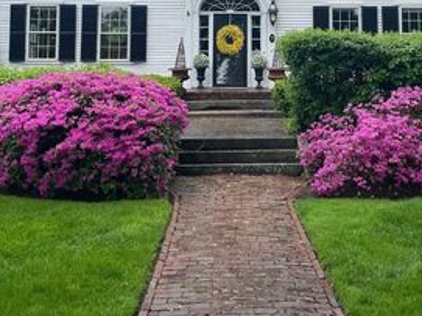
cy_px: 30
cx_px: 241
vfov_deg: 29.0
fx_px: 585
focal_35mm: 48
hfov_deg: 39.6
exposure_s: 1/1159
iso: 32
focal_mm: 4.2
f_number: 1.6
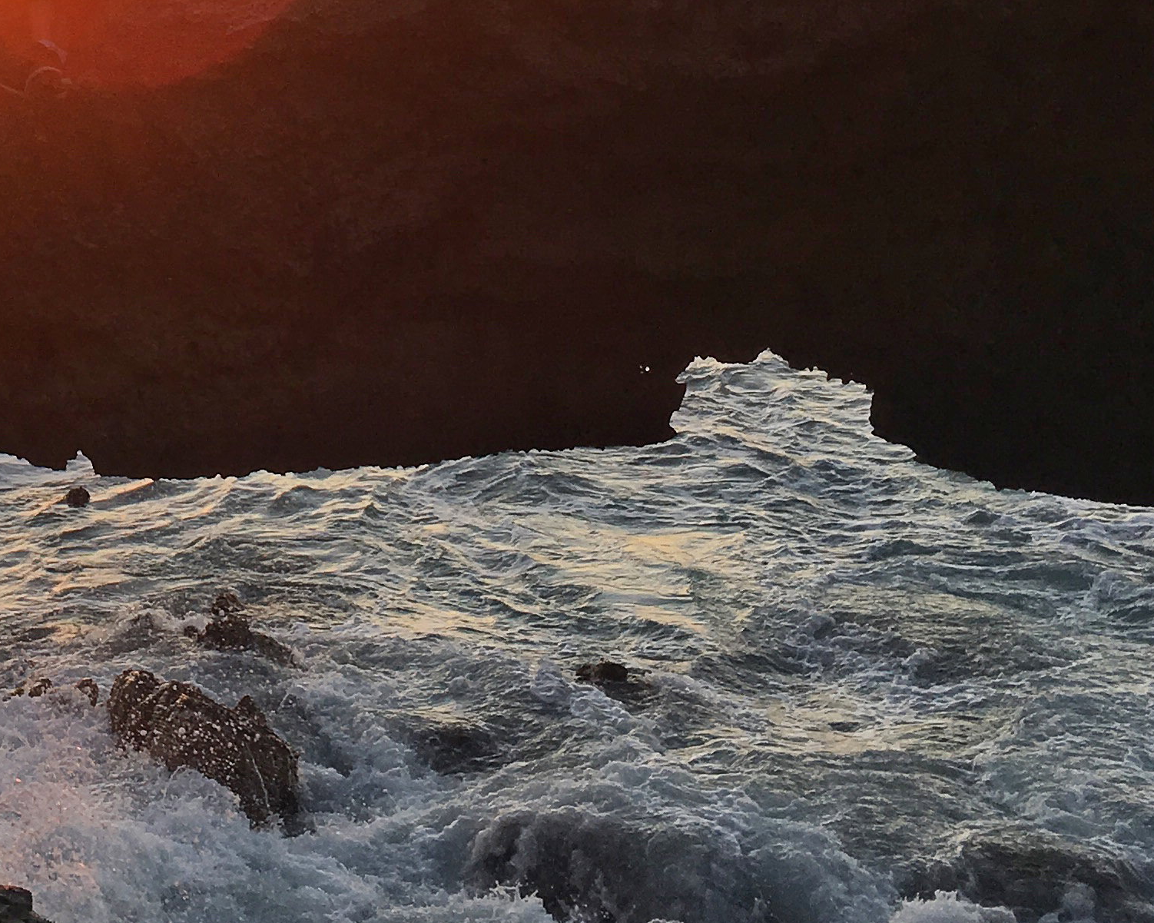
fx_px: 2595
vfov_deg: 19.3
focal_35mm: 76
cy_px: -112
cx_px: 39
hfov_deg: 24.1
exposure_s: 1/220
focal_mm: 4.15
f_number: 2.2
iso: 25
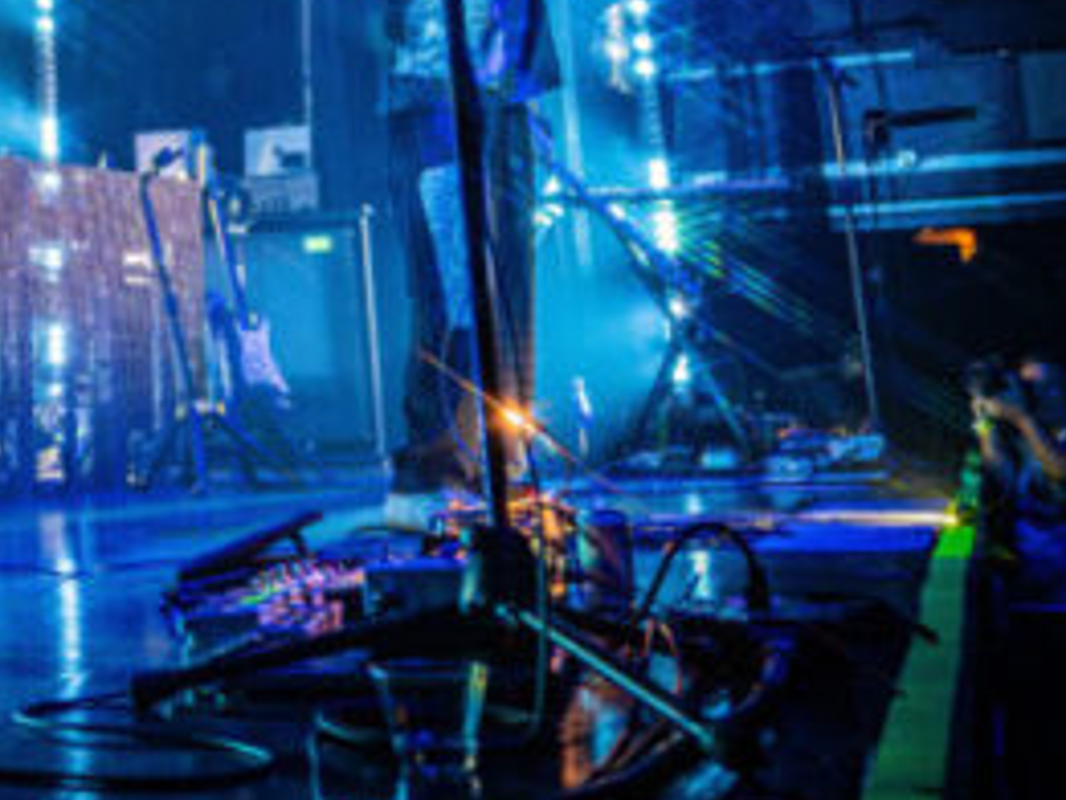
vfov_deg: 21.5
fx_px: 2033
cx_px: -135
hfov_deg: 26.8
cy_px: -6
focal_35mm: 66
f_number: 4
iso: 5000
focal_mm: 28
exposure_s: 1/200
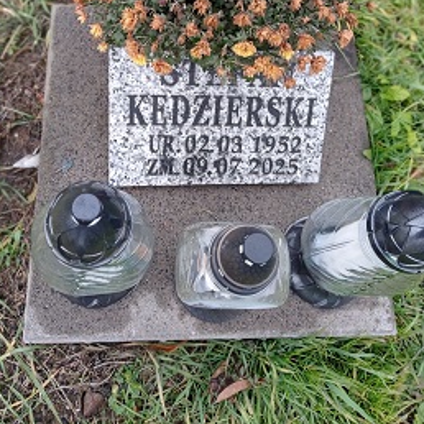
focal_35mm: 46
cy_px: 89
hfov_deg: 36.8
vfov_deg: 35.7
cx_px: 197
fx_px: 637
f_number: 1.79
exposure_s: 1/100
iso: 100
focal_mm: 4.74
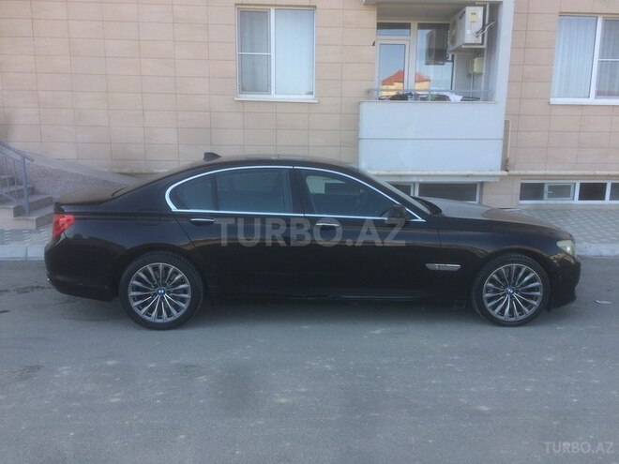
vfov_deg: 48.2
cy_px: 232
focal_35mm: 29
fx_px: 519
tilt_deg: -11.1
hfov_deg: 61.7
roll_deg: -0.1
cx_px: 310
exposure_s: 1/304
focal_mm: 4.15
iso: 32
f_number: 2.2
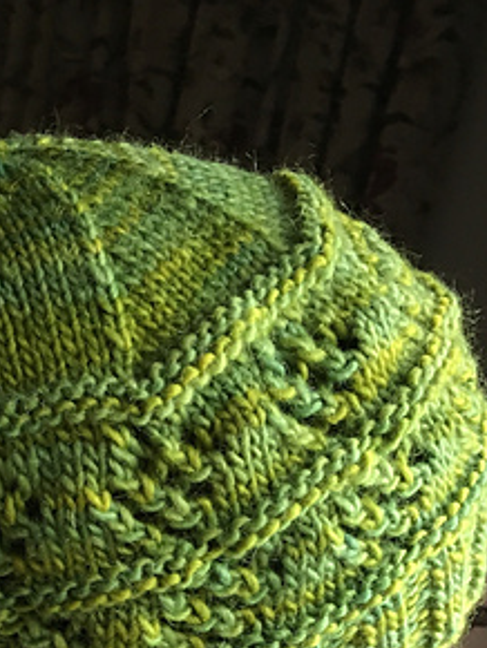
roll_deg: -14.5
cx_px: 130
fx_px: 1199
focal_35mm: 64
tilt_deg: -10.5
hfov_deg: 22.8
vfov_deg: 27.7
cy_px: 708
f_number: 2.2
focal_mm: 4.15
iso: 160
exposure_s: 1/33
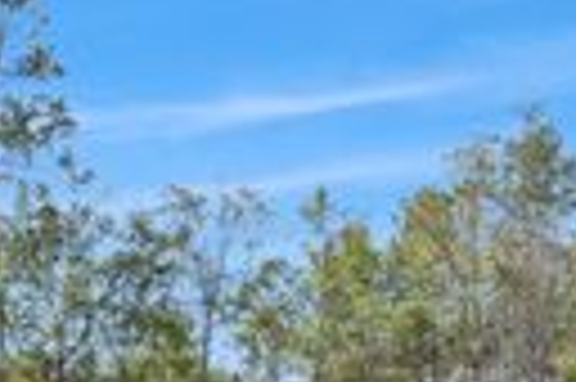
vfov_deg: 14.3
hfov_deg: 23.7
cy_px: 645
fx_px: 1374
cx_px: 324
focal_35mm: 86
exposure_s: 1/250
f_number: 8
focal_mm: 15
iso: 100
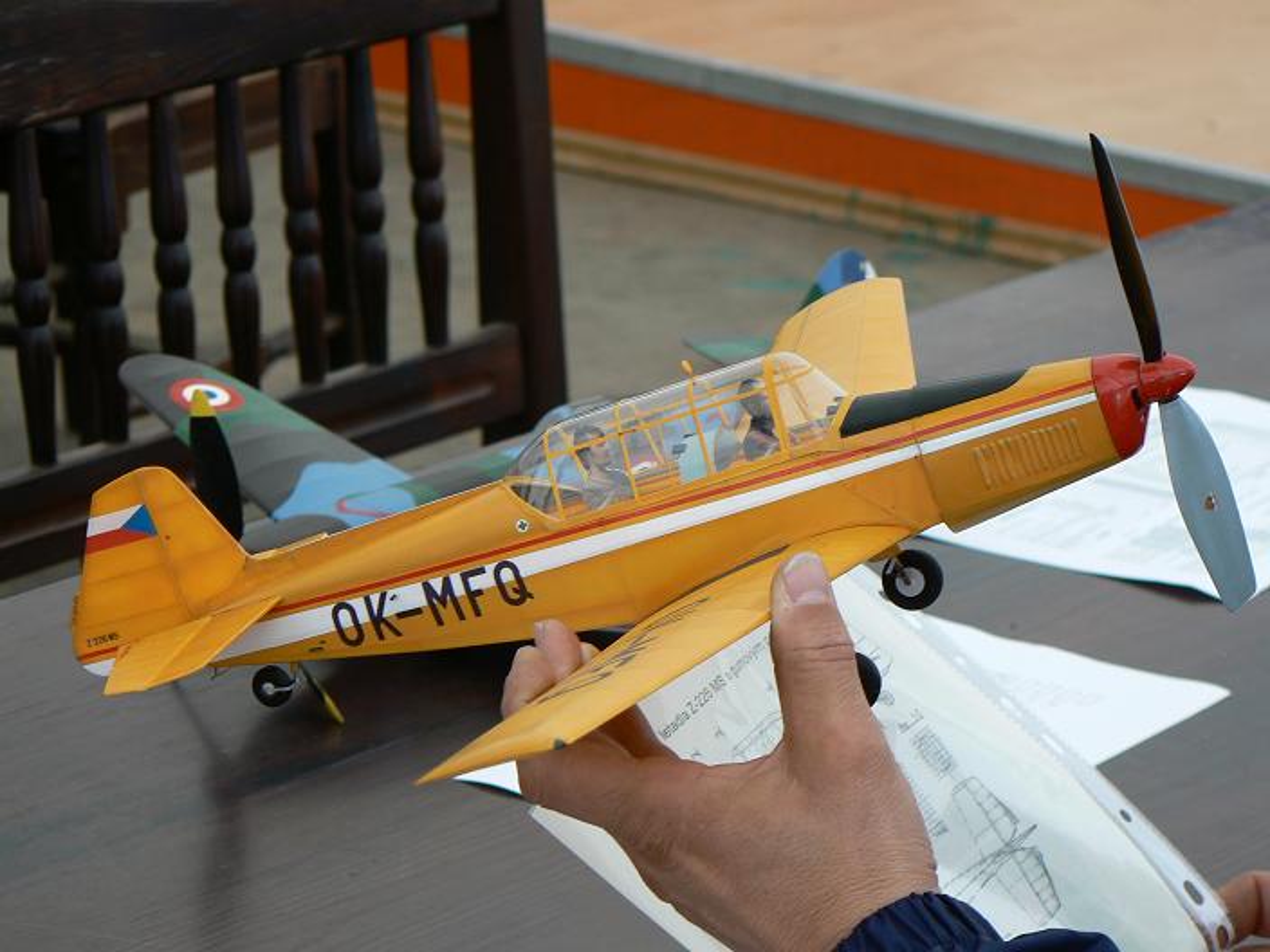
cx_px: 635
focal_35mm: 151
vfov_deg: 9.8
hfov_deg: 13.1
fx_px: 5540
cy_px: 476
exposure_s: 1/30
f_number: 3.3
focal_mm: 25.1
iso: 80
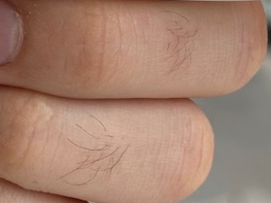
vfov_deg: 6.2
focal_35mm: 234
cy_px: -174
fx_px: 1831
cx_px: -79
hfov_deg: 8.4
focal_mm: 6.86
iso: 64
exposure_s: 1/1095
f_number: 1.78
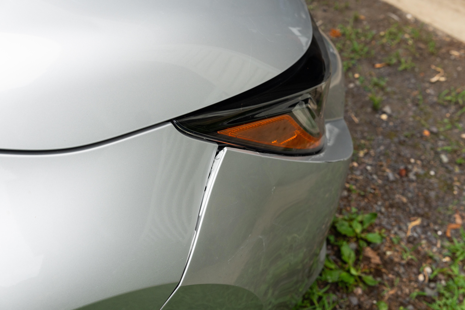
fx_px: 523
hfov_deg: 47.9
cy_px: 155
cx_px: 232
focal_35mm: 40
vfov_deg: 33.0
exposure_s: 1/160
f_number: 4
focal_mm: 27
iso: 400
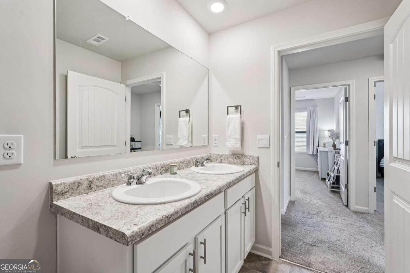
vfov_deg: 72.1
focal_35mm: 16
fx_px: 188
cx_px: 205
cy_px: 136
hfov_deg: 95.0
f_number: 8
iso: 800
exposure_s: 1/25
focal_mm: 16.5
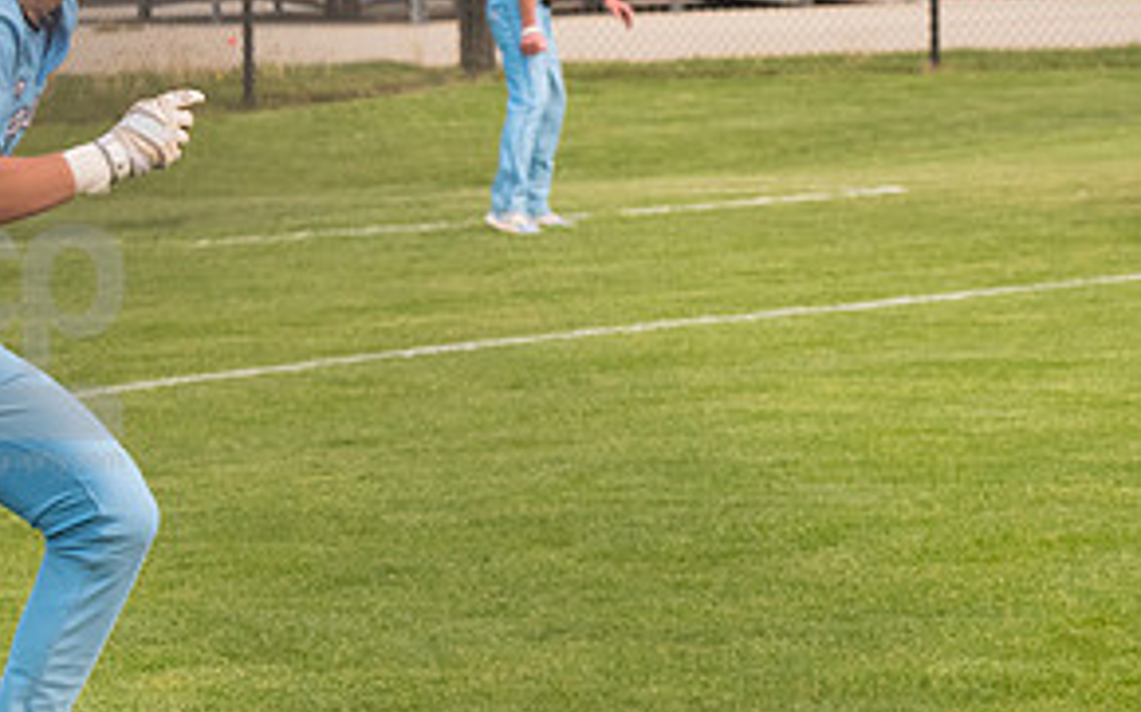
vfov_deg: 4.2
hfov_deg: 6.7
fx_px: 9698
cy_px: 334
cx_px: 4
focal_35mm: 312
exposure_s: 1/2000
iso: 1000
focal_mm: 102
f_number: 5.6
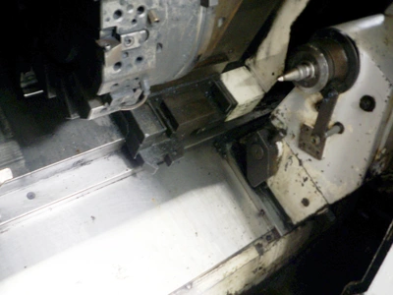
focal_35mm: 38
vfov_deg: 37.7
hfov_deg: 49.0
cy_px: 148
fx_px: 431
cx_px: 196
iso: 80
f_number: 3.5
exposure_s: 1/2
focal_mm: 6.3
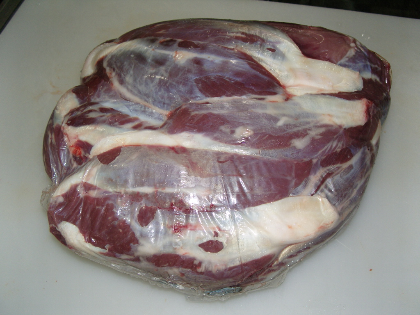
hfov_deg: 49.0
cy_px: 158
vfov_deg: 37.7
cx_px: 210
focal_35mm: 38
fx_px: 461
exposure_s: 1/40
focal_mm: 7.8
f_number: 2.8
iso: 80
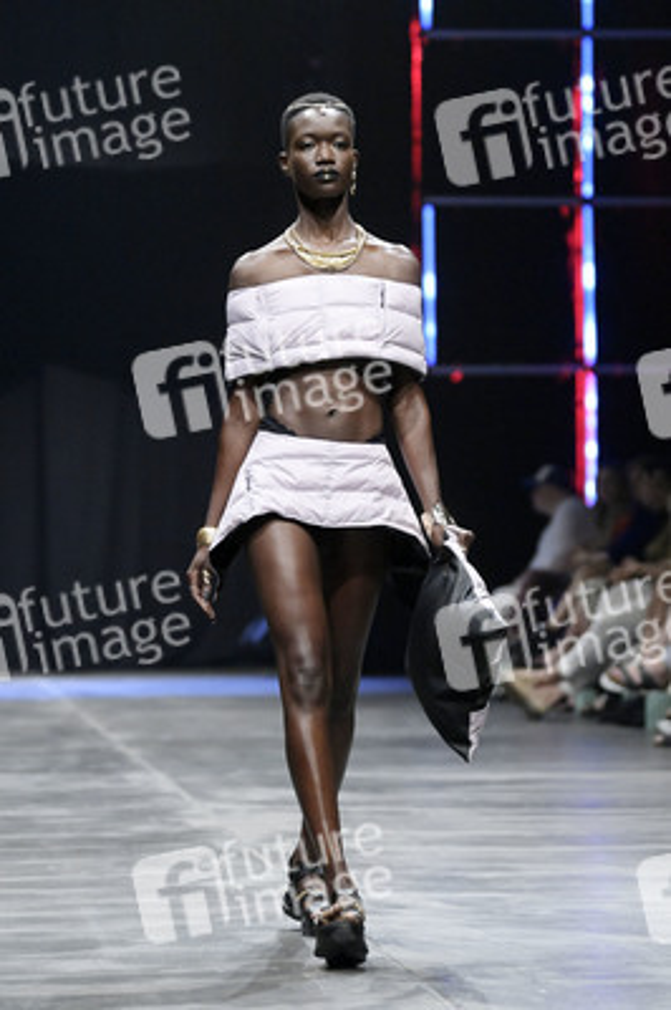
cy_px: 505
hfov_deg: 10.1
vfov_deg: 15.2
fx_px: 3781
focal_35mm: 135
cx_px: 336
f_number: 4
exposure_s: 1/800
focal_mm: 135
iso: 8000
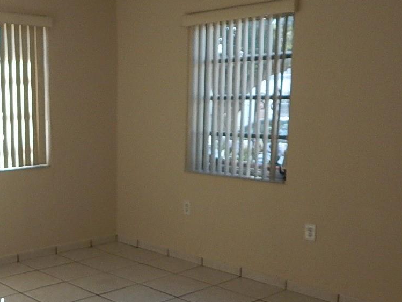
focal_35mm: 47
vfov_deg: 30.7
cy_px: 198
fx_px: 546
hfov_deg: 39.3
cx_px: 100
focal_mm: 4
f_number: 3
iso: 280
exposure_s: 1/250
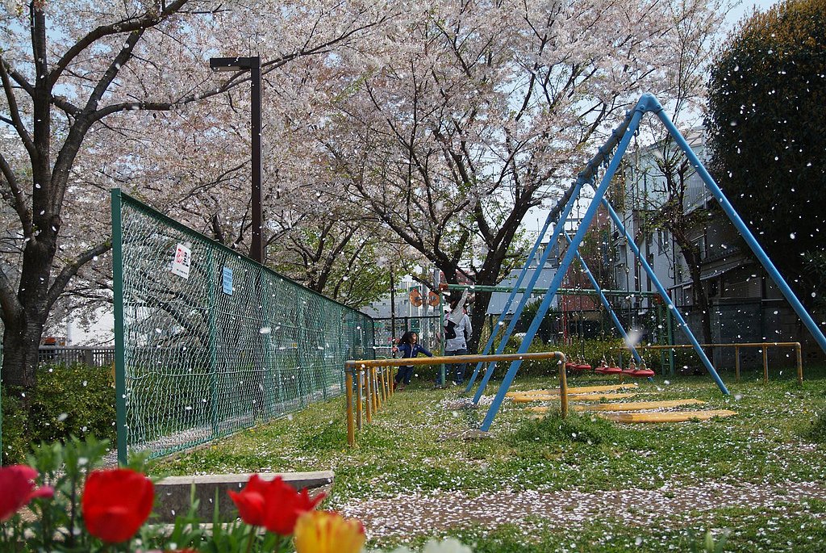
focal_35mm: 39
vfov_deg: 34.3
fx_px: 896
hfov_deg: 49.5
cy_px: 276
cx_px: 413
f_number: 2.8
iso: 200
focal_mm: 26
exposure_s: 1/3000
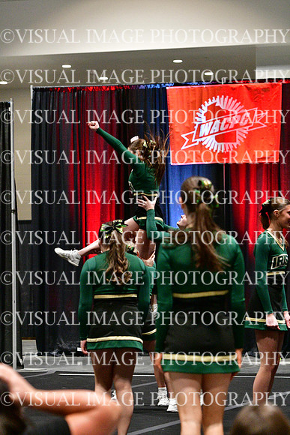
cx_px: 145
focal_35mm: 147
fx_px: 1775
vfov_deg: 14.0
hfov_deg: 9.3
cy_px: 218
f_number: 4
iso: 5000
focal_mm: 98
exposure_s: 1/400
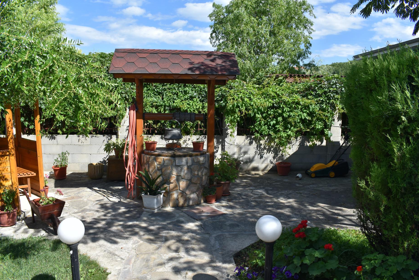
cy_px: 140
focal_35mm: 28
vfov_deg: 46.4
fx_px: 326
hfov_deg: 65.5
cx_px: 205
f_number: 9
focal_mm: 18
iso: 200
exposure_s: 1/320
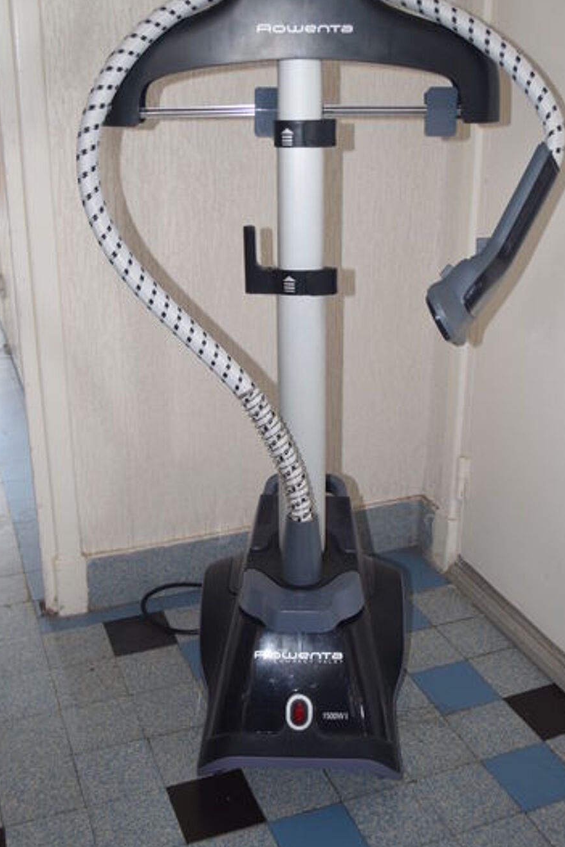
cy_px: 387
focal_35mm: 41
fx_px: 965
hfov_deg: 32.6
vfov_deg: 47.4
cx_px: 293
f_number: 4
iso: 1000
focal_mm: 24
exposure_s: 1/60
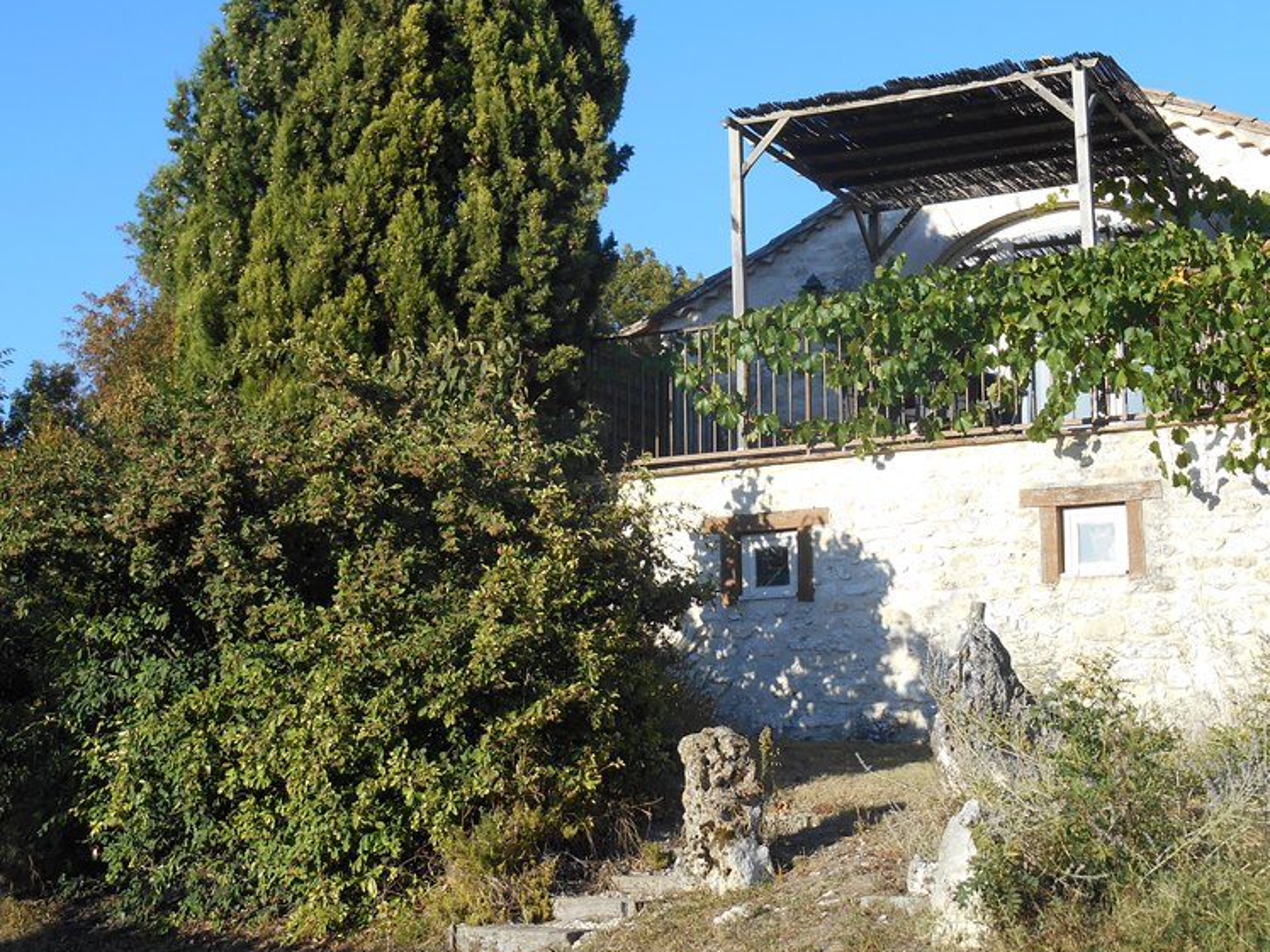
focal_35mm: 63
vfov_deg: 23.2
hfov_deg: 30.7
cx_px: 733
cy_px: 348
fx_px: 2311
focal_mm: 8.3
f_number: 4
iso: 80
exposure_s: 1/400
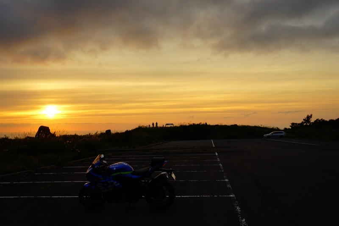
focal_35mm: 39
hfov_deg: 49.5
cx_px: 170
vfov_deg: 34.2
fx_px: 367
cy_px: 113
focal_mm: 39
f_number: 6.7
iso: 100
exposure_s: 1/90
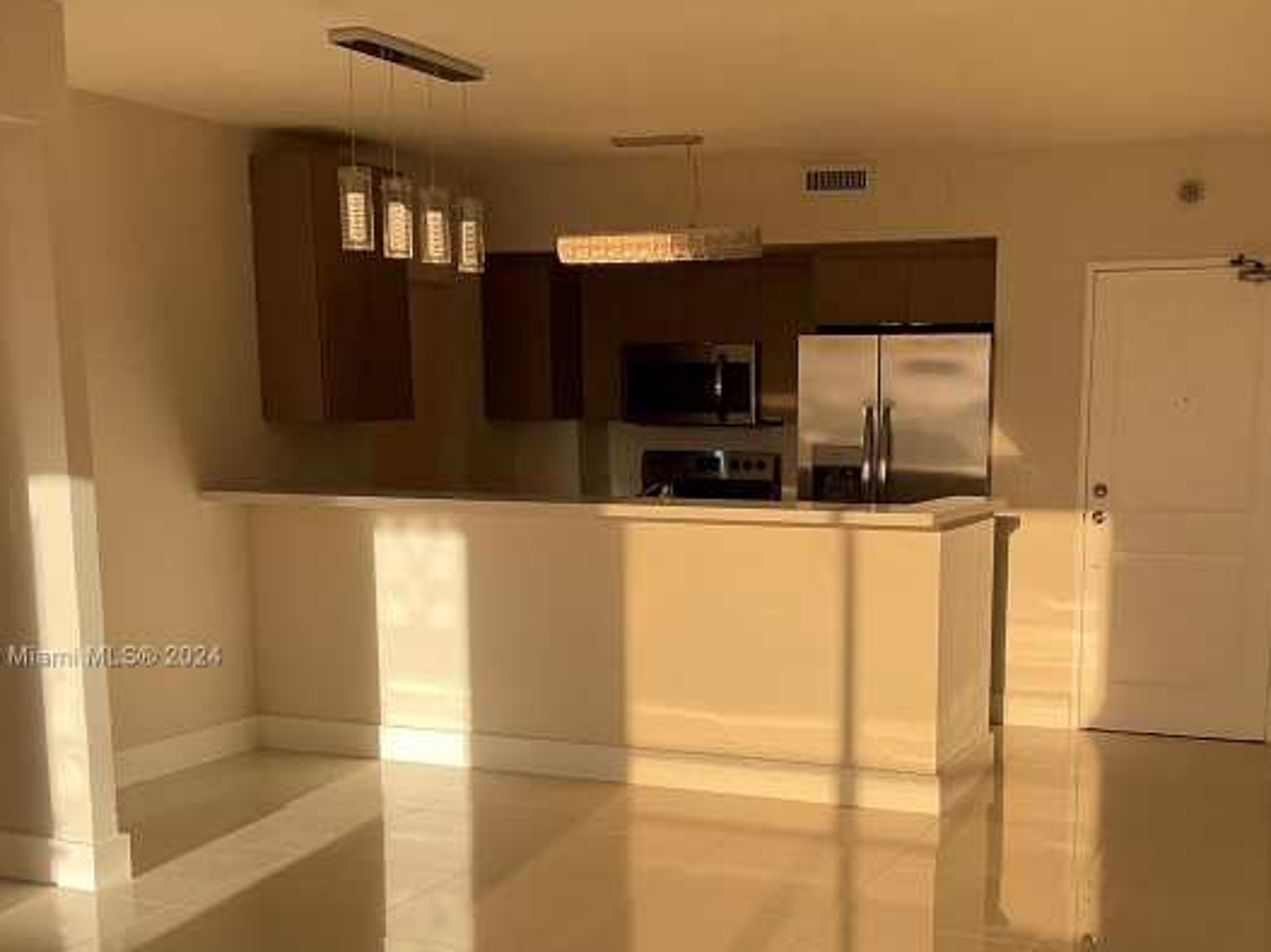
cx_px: 801
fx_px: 1615
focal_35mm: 44
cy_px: 658
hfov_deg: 42.6
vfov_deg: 32.5
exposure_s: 1/495
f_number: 1.8
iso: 16
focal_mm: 3
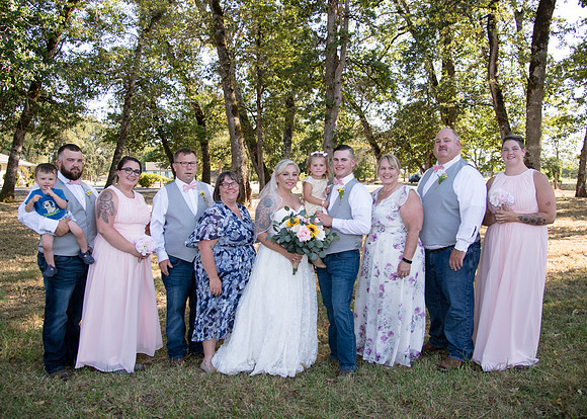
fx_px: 500
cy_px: 197
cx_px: 289
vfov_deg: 45.5
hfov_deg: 60.8
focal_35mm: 30
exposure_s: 1/320
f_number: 4
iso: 250
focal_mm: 24
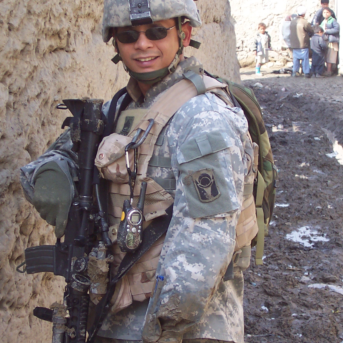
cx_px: 177
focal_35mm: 108
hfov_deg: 16.1
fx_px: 1211
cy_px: 168
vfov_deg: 16.1
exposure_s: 1/180
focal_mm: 10.8
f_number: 4
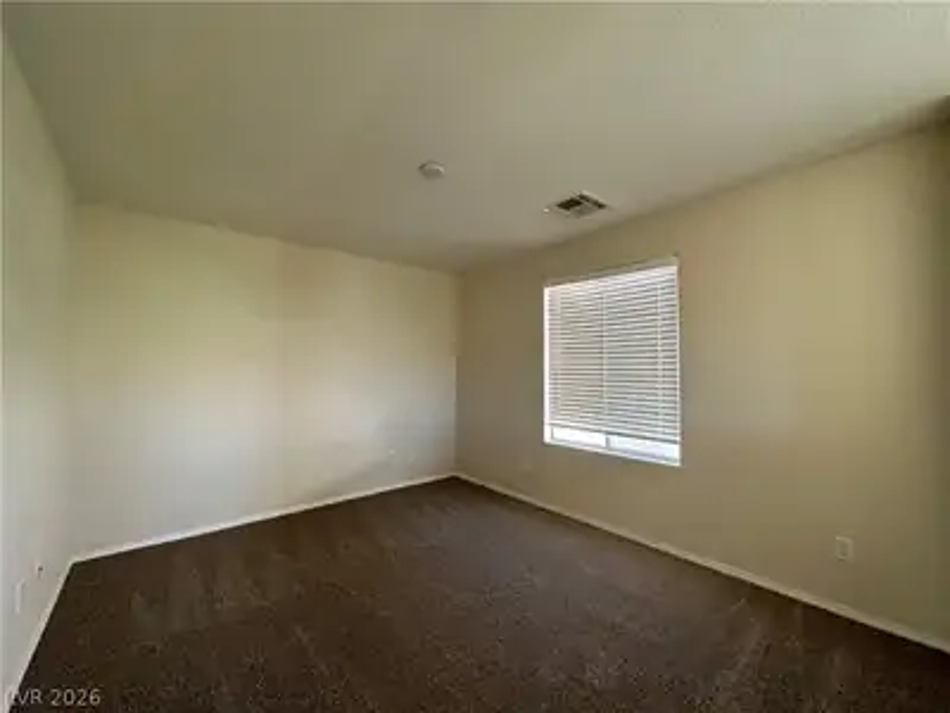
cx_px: 475
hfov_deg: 102.1
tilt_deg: +3.5
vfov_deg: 85.7
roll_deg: +0.4
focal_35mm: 14
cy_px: 356
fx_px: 384
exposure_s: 1/99
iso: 200
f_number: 2.2
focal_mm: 2.22
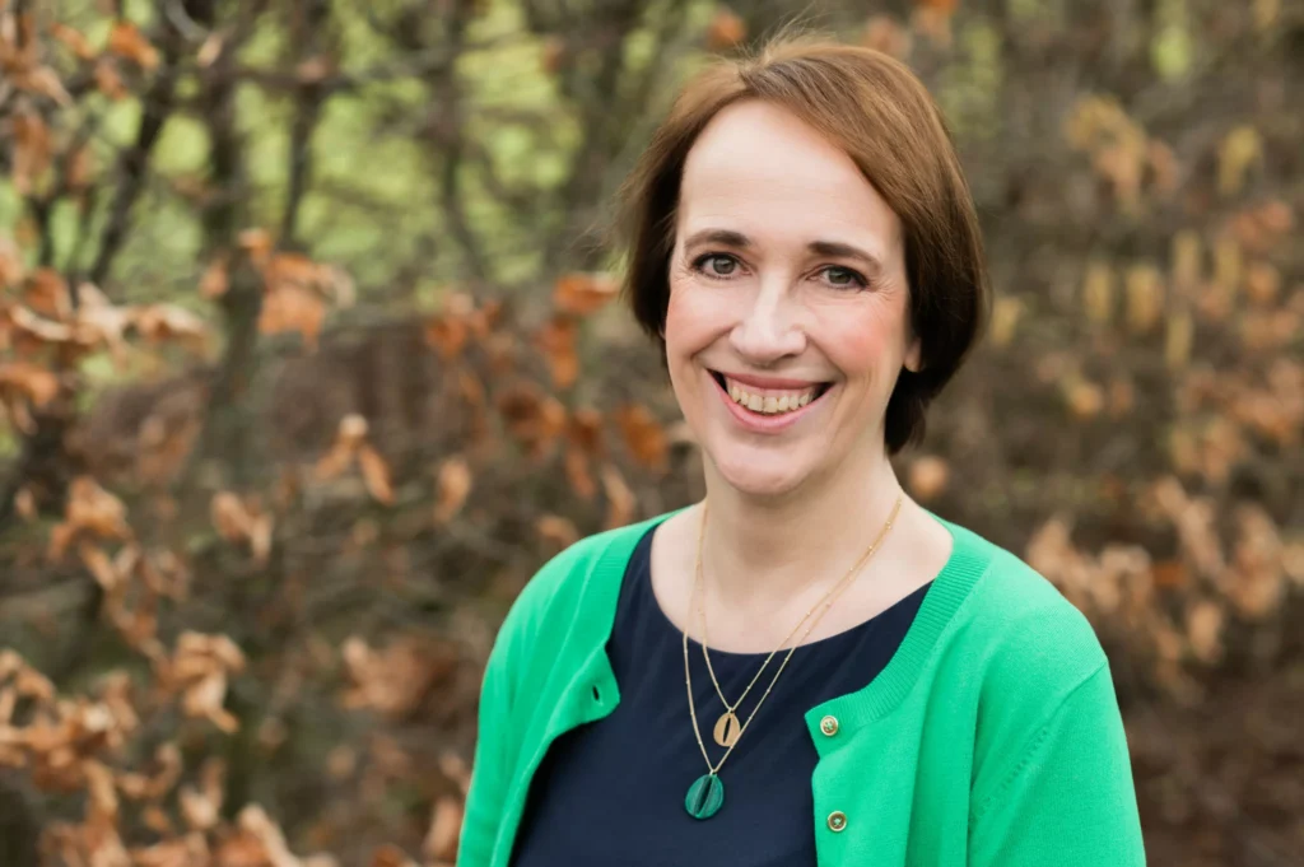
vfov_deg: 16.0
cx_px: 652
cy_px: 434
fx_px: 3076
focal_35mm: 85
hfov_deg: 23.9
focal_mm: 85
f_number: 3.2
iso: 200
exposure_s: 1/250
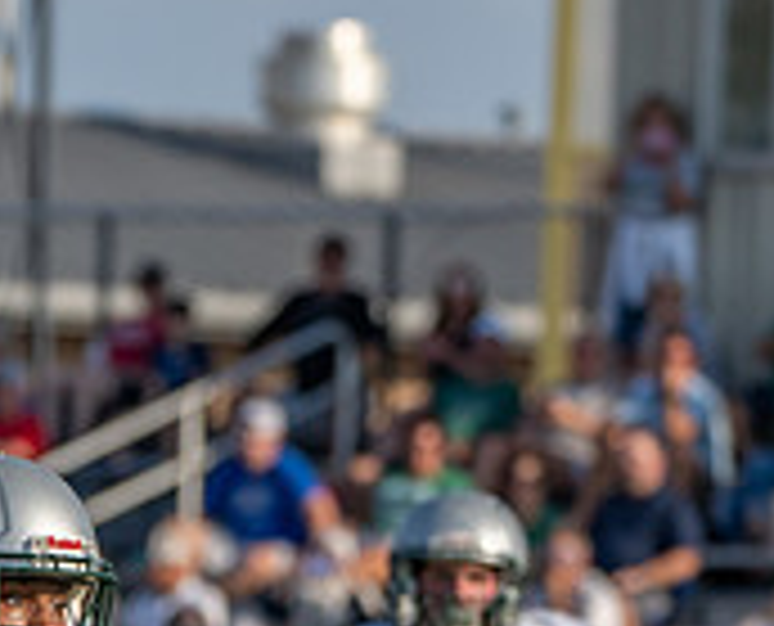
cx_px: -52
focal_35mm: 881
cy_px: 1007
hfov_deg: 2.2
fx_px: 20262
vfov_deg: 1.8
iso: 125
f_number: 5.6
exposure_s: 1/1250
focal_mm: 218
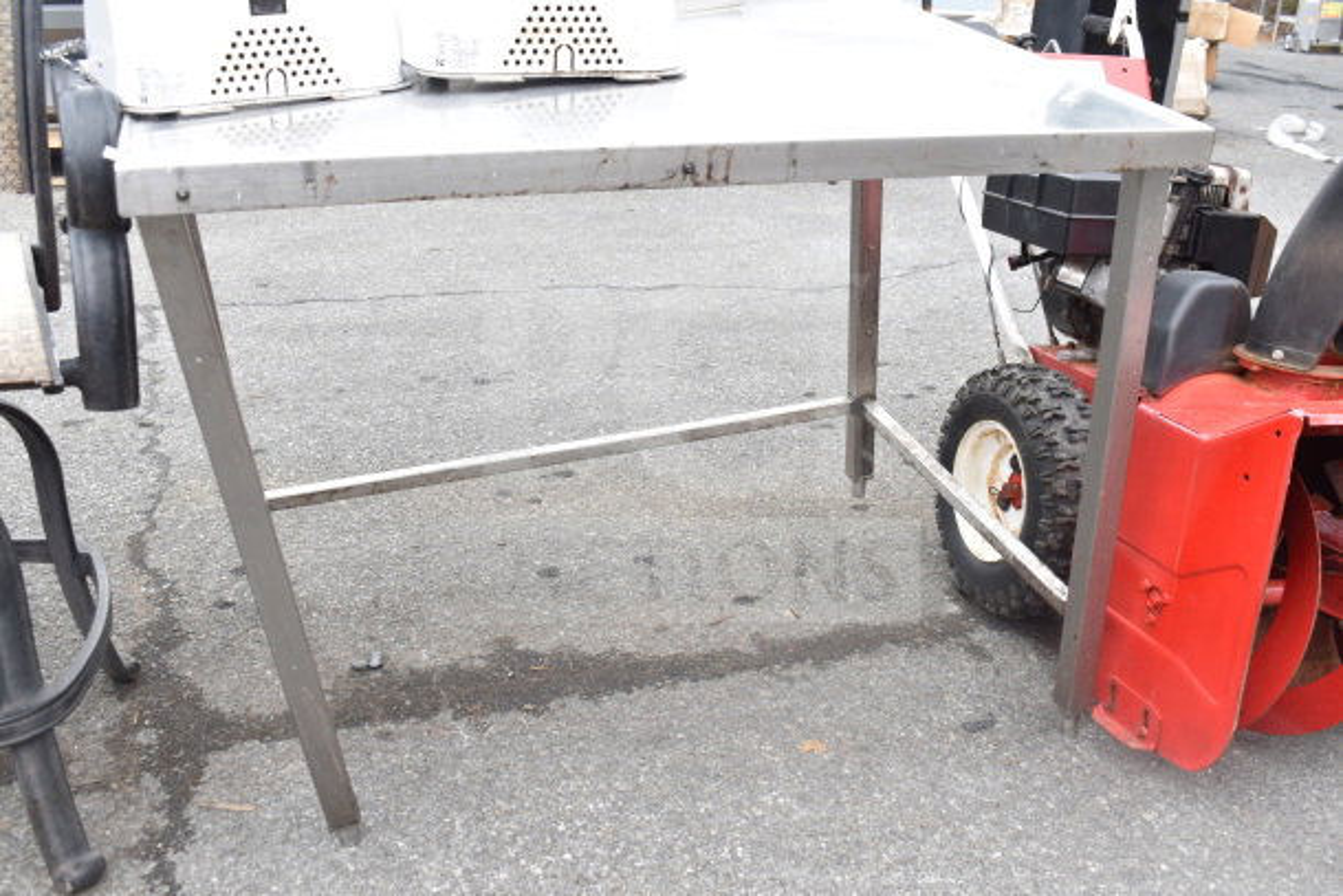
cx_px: 672
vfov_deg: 36.9
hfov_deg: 53.1
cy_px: 448
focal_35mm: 36
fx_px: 1343
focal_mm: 24
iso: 200
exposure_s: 1/160
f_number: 6.3
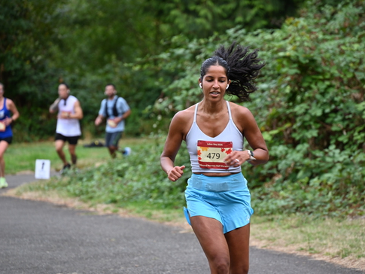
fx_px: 2299
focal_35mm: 218
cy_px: 137
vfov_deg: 6.8
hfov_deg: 9.1
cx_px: 206
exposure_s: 1/250
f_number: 6.3
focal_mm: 200
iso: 500
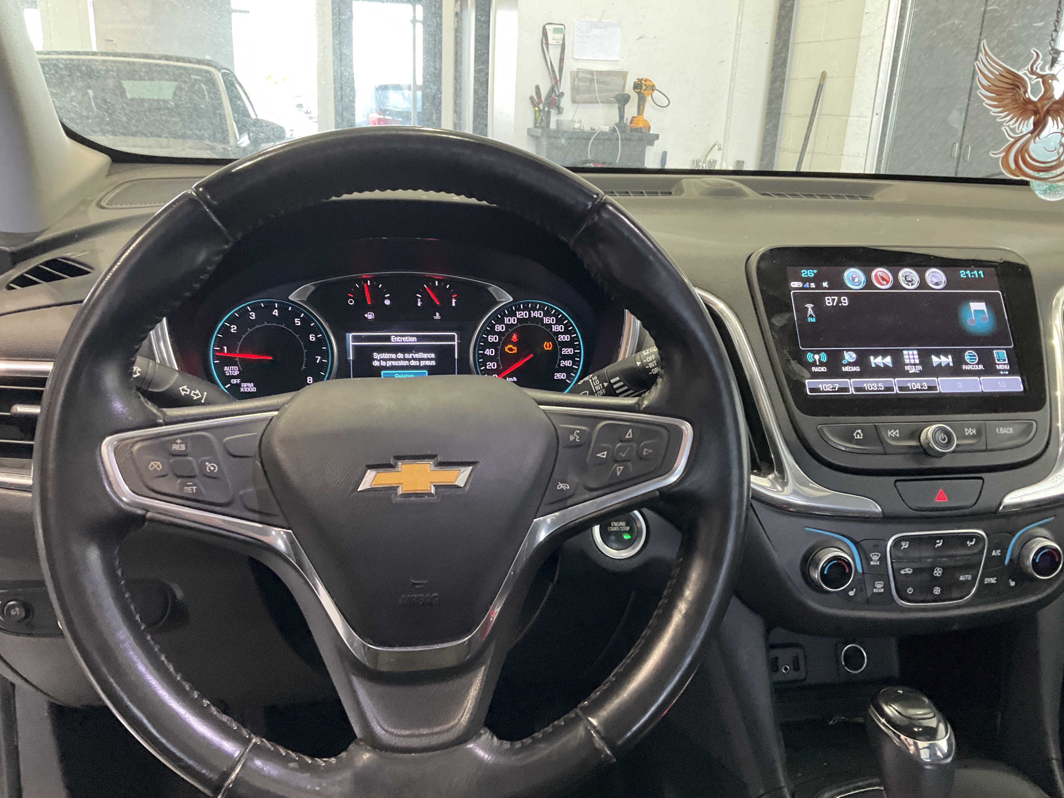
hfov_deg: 61.7
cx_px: 532
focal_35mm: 29
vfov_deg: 48.2
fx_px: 891
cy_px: 399
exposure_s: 1/60
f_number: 1.8
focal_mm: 3
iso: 250
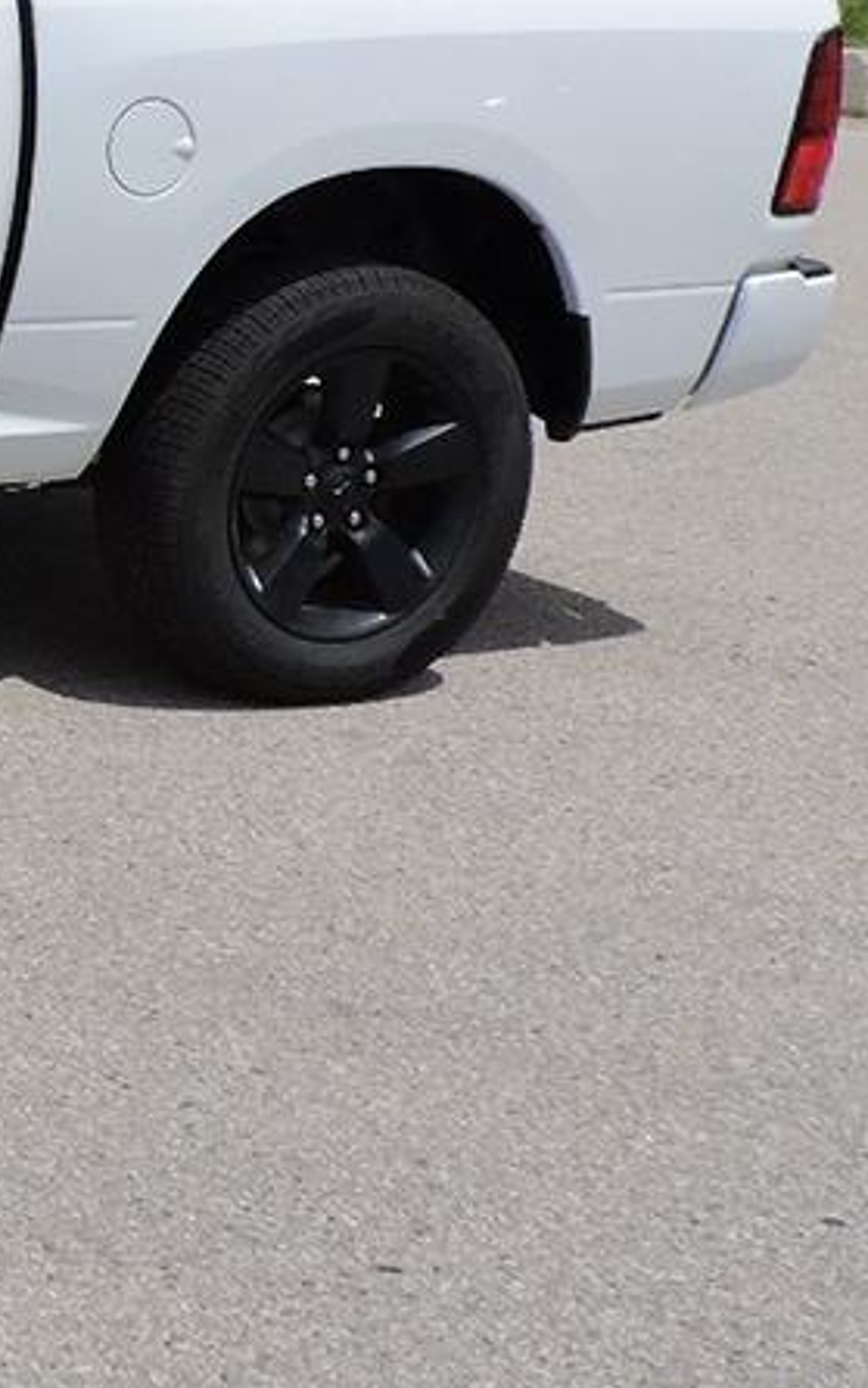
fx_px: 2761
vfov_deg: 27.9
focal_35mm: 73
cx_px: -818
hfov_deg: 14.9
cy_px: 370
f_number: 4.7
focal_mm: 4.3
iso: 100
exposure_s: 1/1250
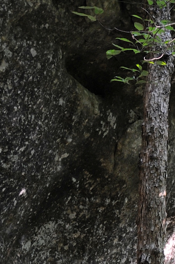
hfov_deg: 7.2
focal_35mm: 183
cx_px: 349
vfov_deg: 11.0
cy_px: 348
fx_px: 1337
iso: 400
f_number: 4.2
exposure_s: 1/50
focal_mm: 28
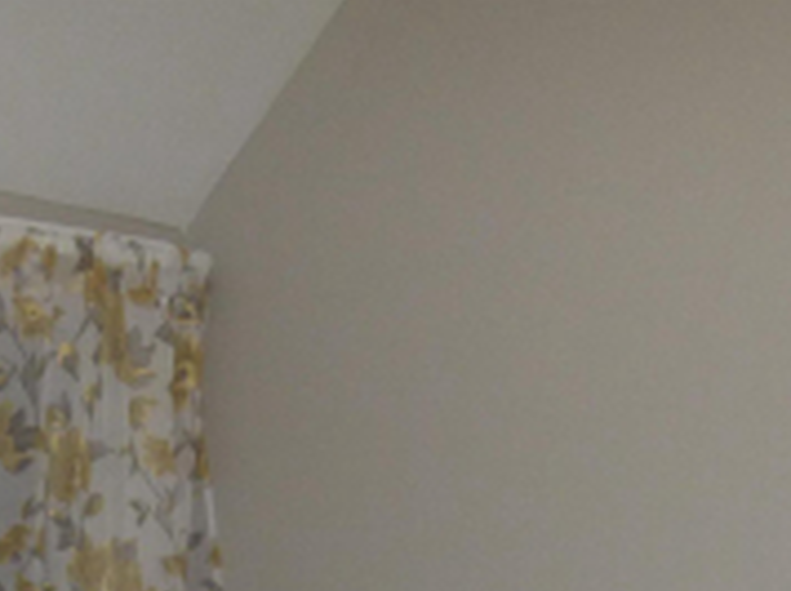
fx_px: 1711
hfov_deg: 25.9
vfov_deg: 16.1
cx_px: 256
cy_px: 1106
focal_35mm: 75
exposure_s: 1/60
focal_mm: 3.58
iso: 160
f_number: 2.8
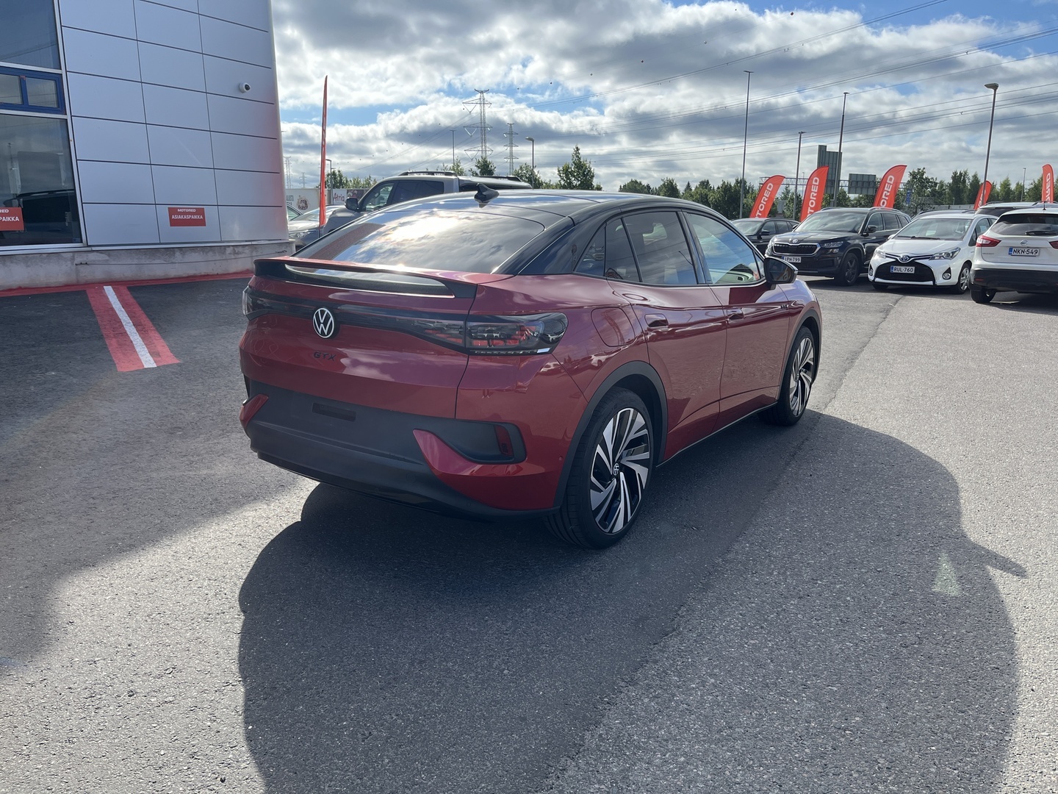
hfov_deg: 67.3
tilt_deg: -11.6
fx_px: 795
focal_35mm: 26
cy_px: 397
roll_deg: +1.1
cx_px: 529
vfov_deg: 53.1
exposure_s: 1/2463
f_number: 1.6
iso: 50
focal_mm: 5.1
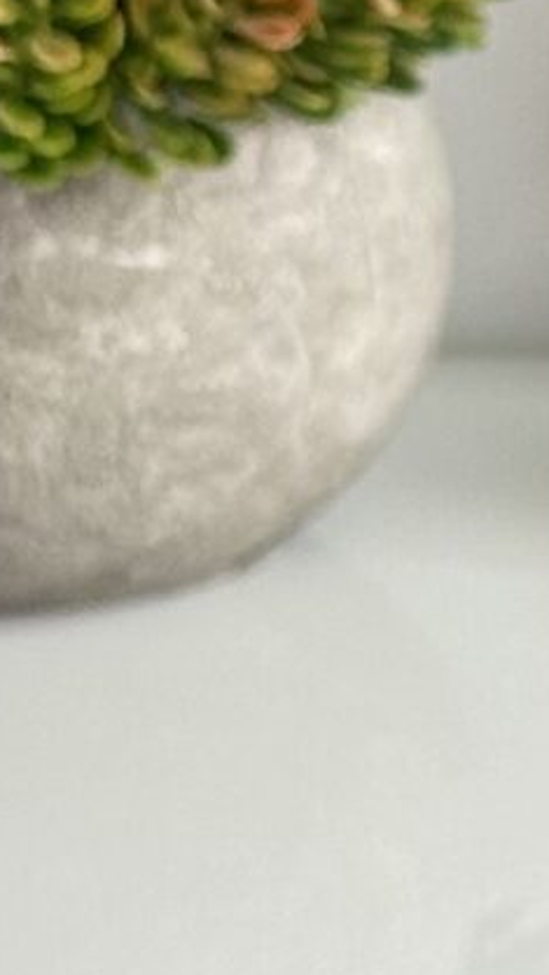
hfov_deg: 3.6
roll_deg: -0.6
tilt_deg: -20.9
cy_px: 949
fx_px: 8296
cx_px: 2028
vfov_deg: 6.7
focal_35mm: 321
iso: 80
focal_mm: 6.86
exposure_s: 1/50
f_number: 1.78
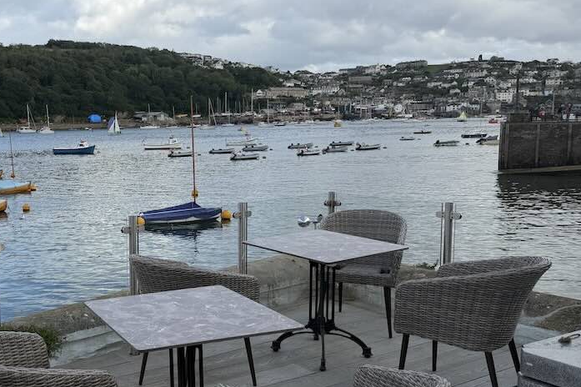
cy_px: 199
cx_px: 101
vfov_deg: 31.2
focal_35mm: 43
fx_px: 694
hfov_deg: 43.0
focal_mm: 6.76
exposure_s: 1/2611
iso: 80
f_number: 1.78
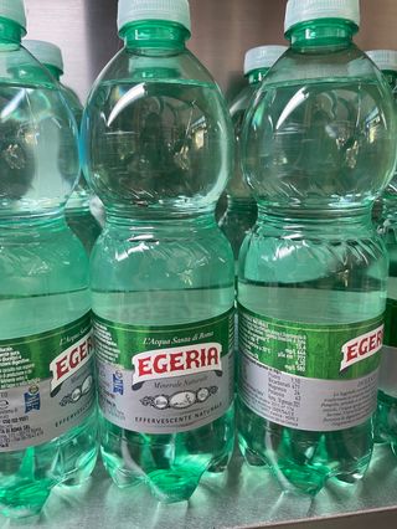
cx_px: 198
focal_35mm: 26
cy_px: 264
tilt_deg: -11.4
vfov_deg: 67.3
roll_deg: +0.9
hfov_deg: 53.1
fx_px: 397
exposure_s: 1/50
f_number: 1.6
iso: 64
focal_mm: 4.2
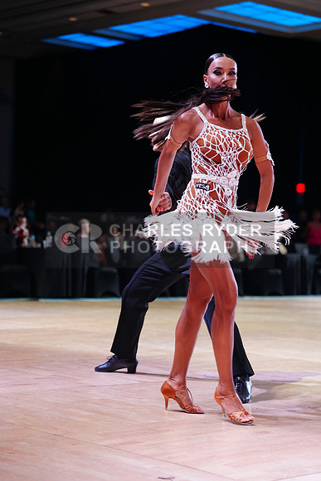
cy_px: 240
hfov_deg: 16.9
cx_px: 160
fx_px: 1083
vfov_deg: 25.1
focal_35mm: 81
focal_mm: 81
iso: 2000
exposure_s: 1/320
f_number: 2.8
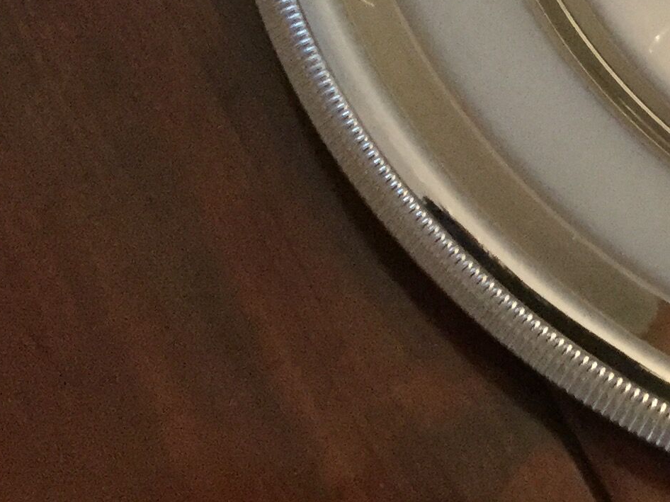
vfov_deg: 13.1
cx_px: 1135
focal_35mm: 107
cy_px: -251
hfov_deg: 16.1
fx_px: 2070
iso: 200
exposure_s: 1/20
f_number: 2.4
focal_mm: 3.3
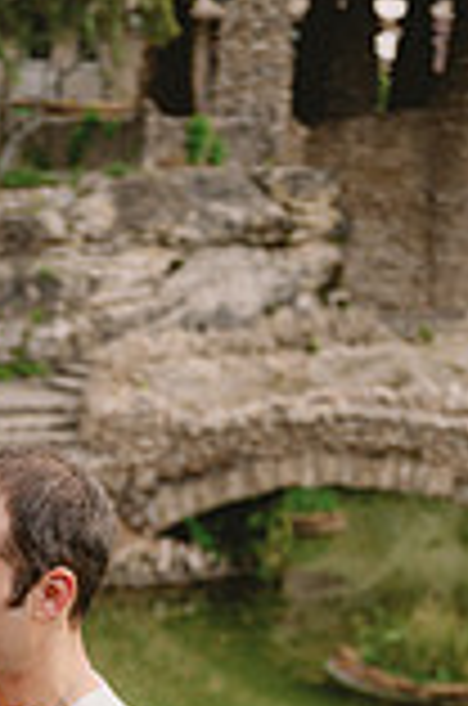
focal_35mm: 106
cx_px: -79
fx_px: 2076
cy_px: 953
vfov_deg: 17.9
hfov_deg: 12.6
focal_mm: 37
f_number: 2.8
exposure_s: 1/400
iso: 80
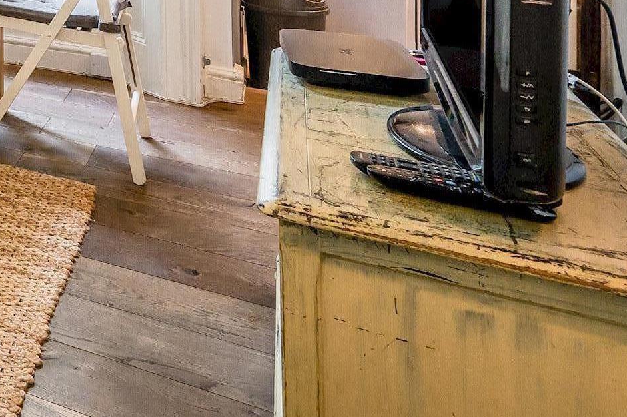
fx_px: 783
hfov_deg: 28.8
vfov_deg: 24.2
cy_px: -189
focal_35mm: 45
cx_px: -301
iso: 800
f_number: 8
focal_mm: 14
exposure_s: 1/10
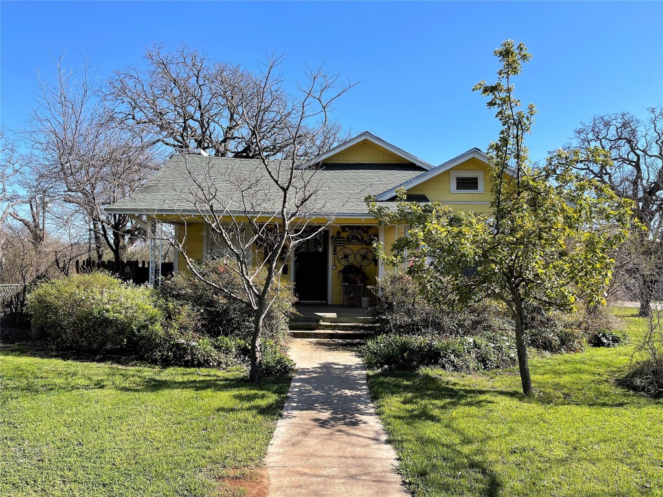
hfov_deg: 67.3
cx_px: 332
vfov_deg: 53.1
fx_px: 498
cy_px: 248
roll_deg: -0.3
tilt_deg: -0.7
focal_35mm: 26
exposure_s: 1/2123
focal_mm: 5.1
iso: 32
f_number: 1.6
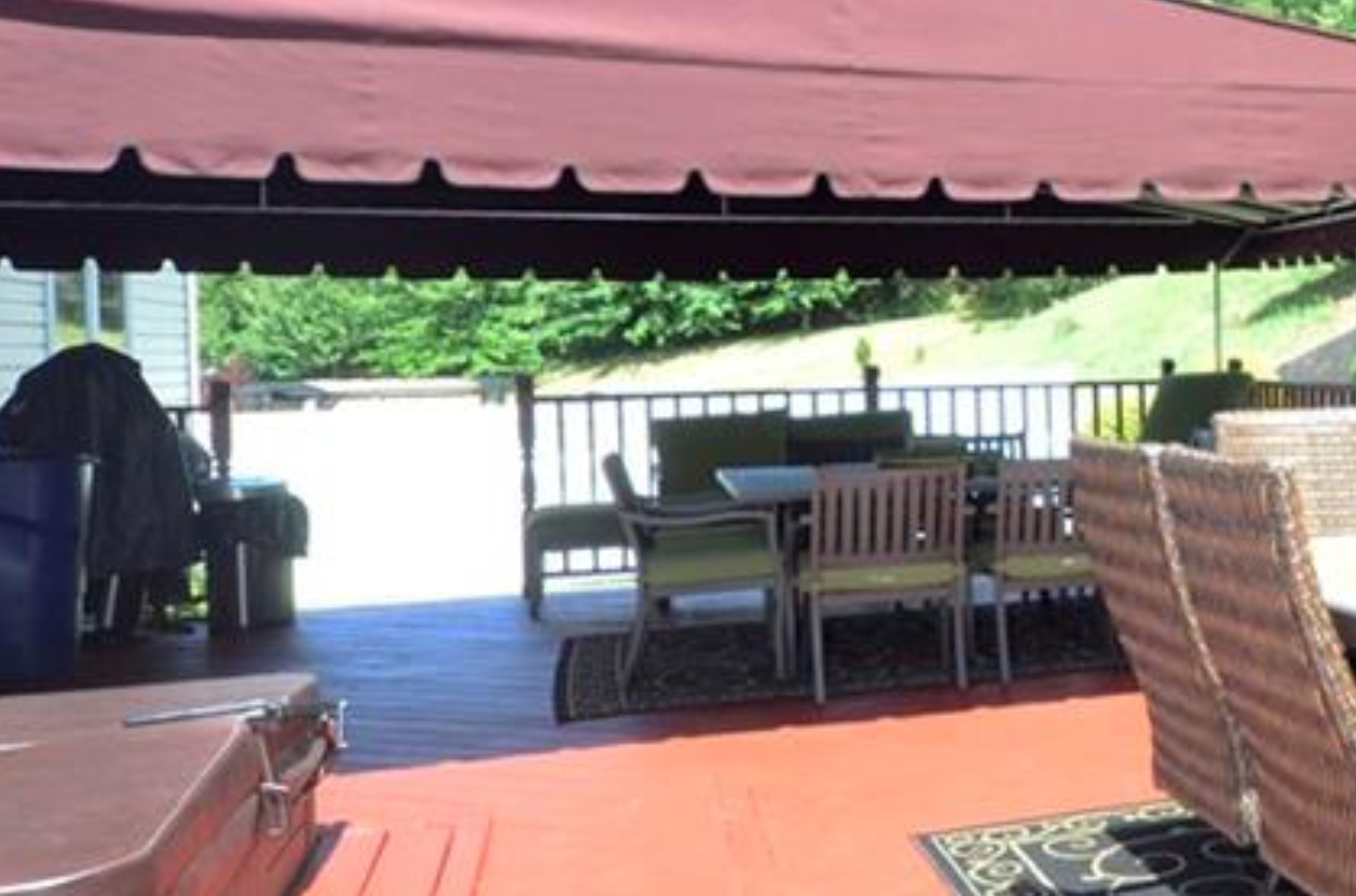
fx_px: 1653
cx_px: 1524
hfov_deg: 36.9
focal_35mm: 44
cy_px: 290
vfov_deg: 30.1
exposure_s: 1/200
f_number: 8
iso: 800
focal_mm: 12
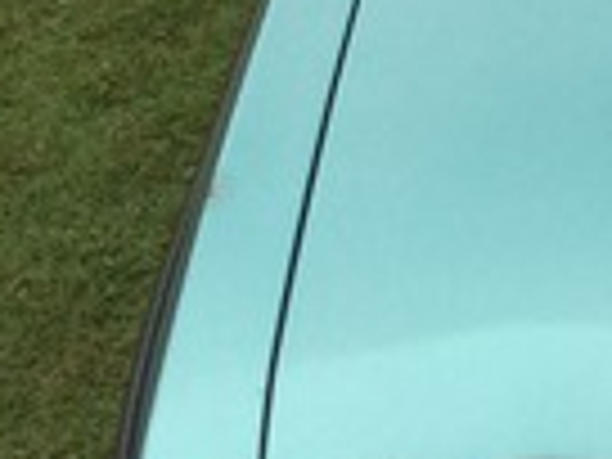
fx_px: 3235
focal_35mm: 183
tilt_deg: -22.4
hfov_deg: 10.0
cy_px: -68
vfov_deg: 8.0
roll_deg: -2.2
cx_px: 1210
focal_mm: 3.3
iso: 25
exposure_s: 1/304
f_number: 2.4
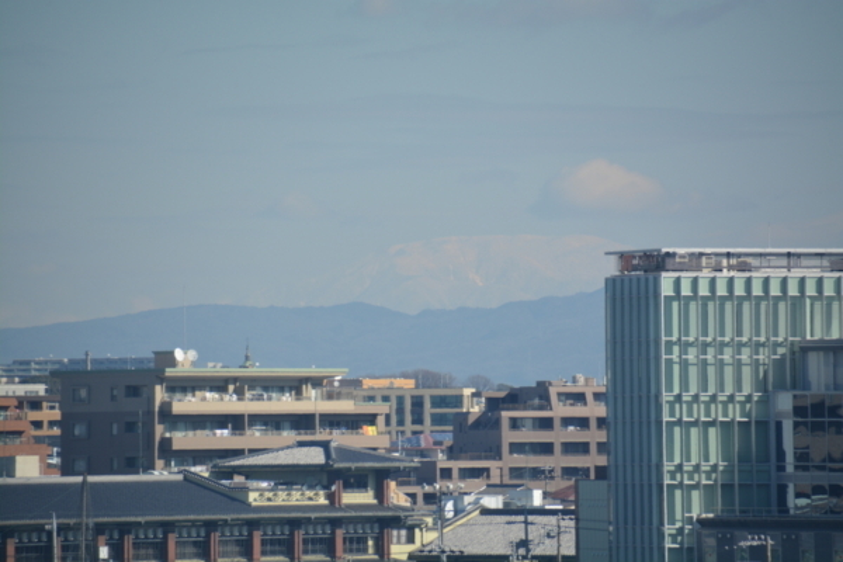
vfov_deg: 3.7
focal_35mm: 375
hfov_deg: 5.5
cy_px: 281
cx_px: 422
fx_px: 8781
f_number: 6.3
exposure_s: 1/640
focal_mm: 250
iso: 200
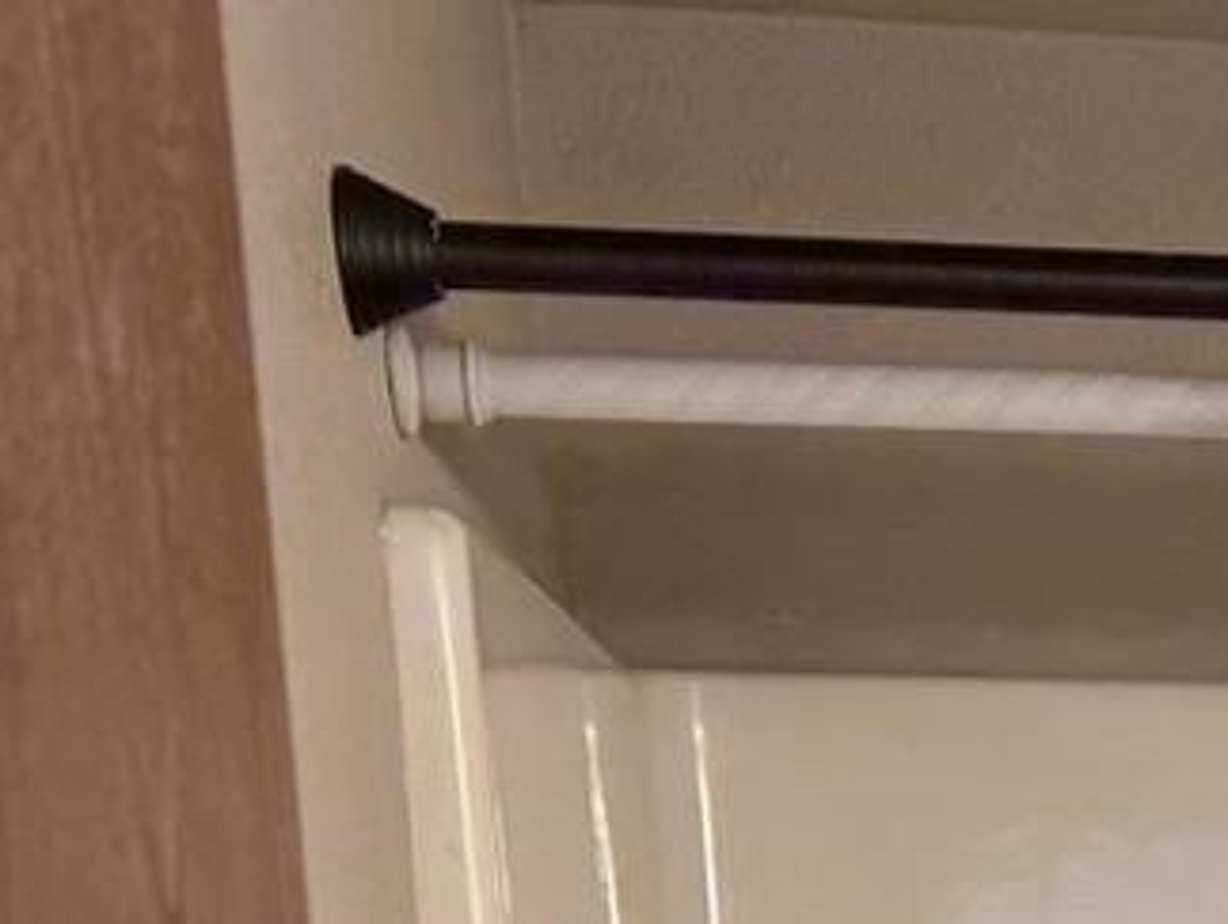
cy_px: 2129
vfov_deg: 8.9
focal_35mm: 152
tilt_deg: -9.5
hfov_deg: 10.7
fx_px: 5398
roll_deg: +0.5
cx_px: 3106
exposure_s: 1/60
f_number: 1.78
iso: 125
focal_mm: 6.76
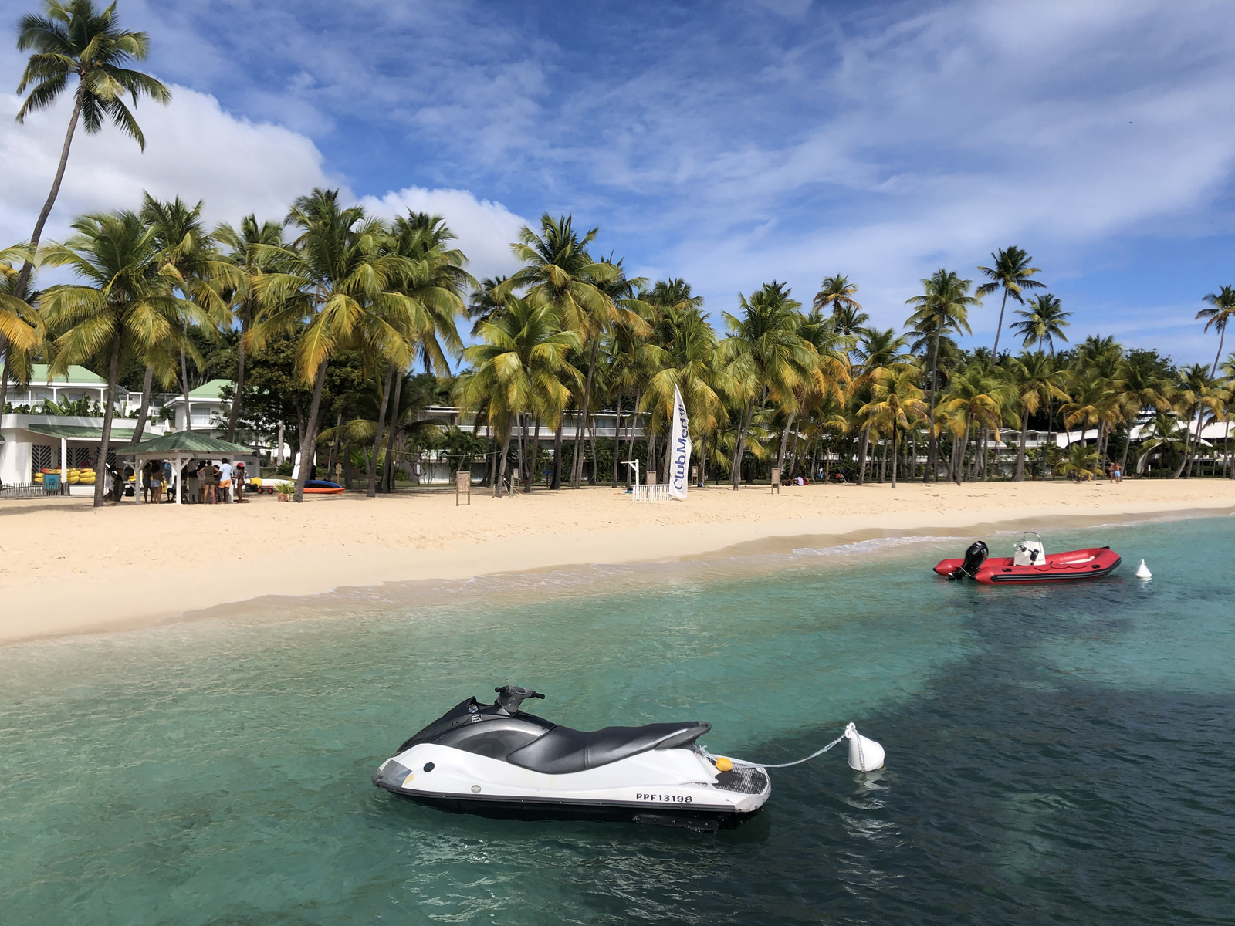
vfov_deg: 49.7
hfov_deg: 63.4
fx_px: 999
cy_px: 463
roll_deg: +2.1
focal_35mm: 28
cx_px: 618
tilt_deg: +0.3
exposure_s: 1/3205
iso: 20
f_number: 1.8
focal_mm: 4
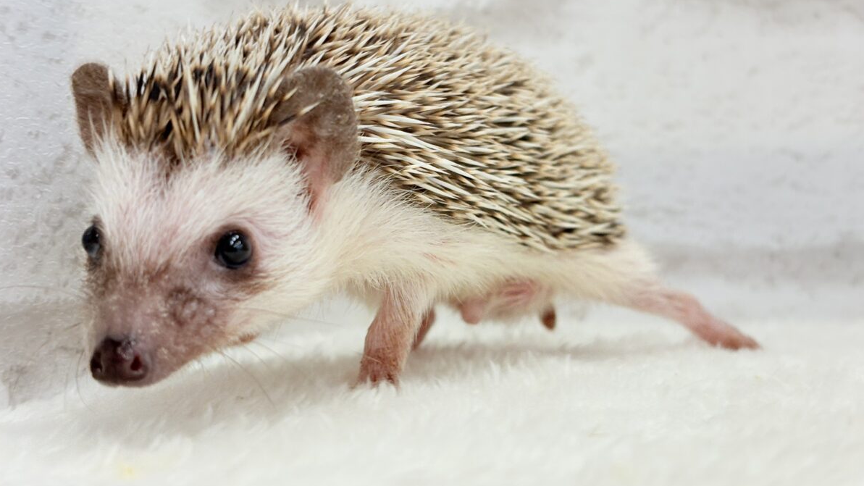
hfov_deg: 36.6
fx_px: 1306
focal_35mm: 57
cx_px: 430
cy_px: 226
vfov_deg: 21.1
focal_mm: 5.96
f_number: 1.6
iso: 64
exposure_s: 1/100
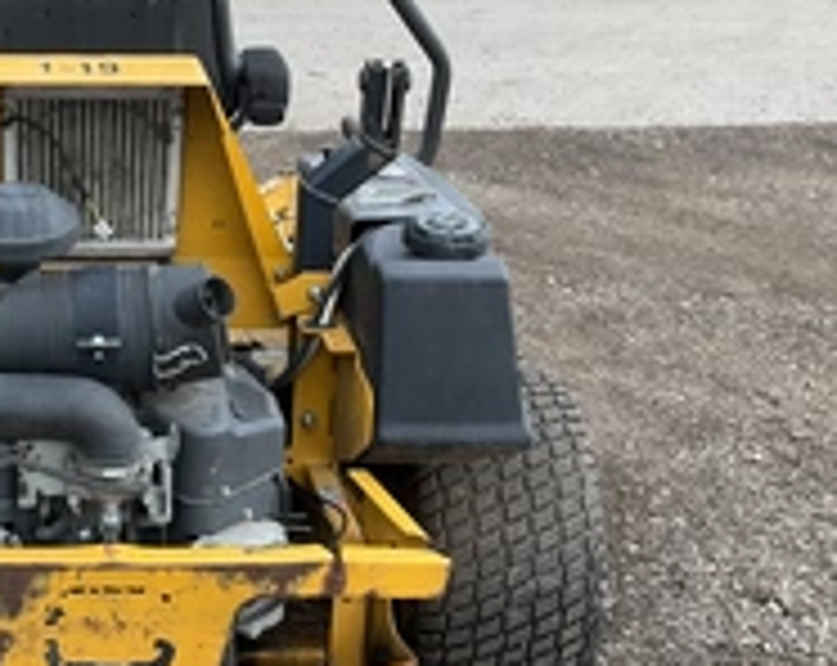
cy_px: 392
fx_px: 1508
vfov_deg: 24.9
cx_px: 158
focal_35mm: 61
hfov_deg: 30.2
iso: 25
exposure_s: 1/256
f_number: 1.8
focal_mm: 3
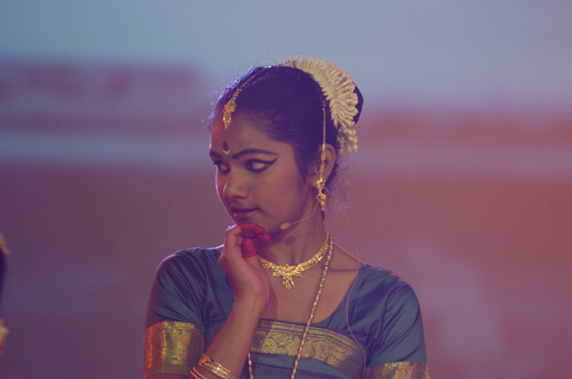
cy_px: 190
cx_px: 286
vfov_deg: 4.6
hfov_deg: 6.9
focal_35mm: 300
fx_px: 4755
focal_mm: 200
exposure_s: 1/80
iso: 800
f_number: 2.8
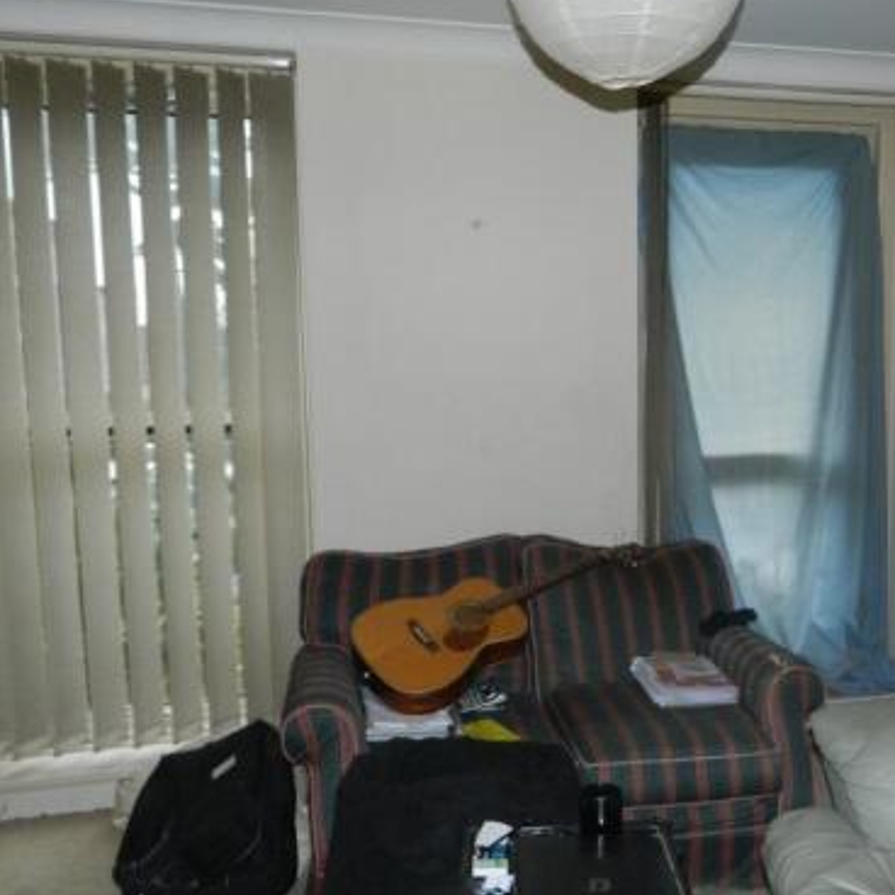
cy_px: 495
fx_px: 1024
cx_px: 587
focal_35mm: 35
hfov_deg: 46.6
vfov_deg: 47.1
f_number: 3.1
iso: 200
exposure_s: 1/30
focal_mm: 4.5
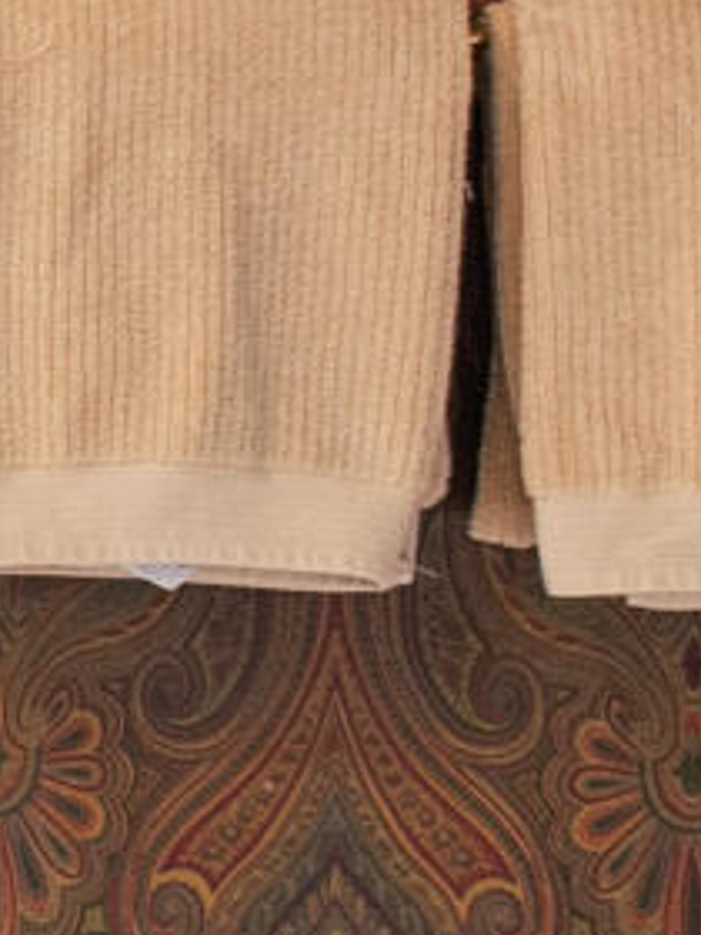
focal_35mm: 175
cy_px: 374
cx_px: -2554
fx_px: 4725
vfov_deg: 11.3
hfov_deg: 6.2
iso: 400
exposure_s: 1/13
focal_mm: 17
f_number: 8
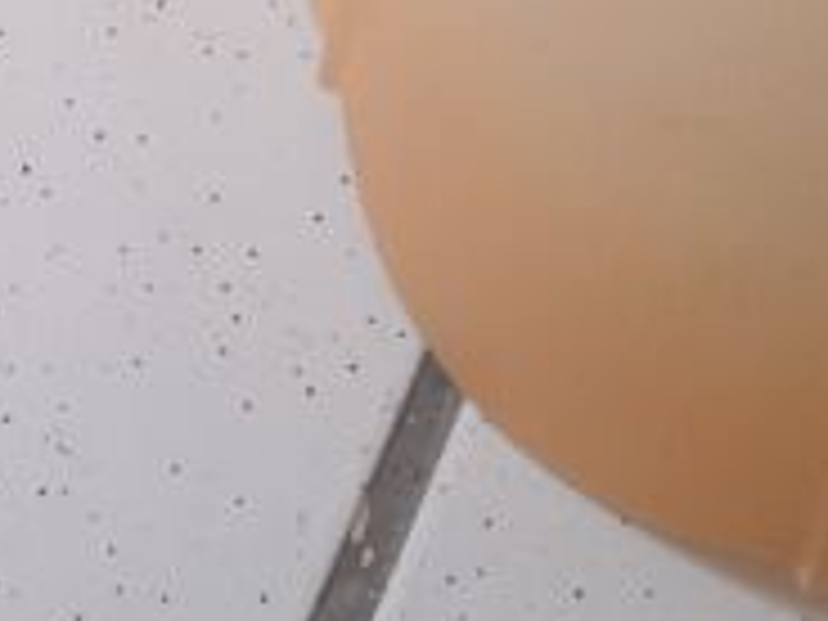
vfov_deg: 8.8
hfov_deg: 12.4
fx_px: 3636
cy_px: -914
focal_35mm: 152
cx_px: -369
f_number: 2.2
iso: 743
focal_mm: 3.43
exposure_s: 1/16.7
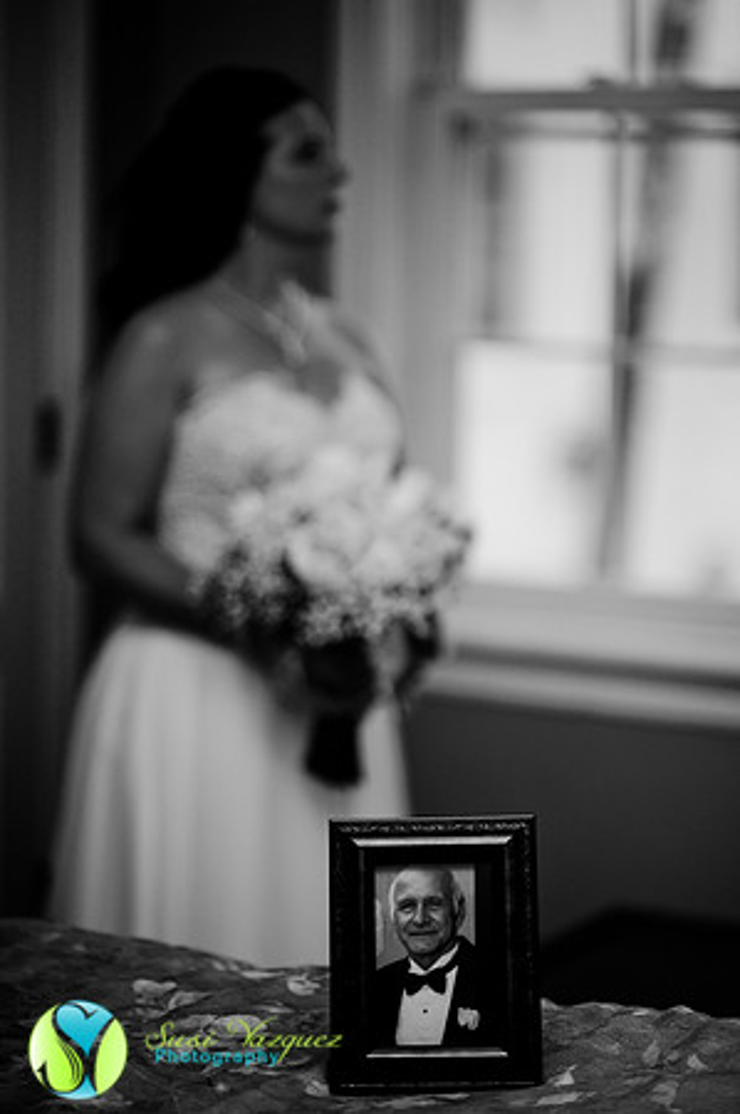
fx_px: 2627
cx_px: 370
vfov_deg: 23.9
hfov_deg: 16.0
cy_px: 557
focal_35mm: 85
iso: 400
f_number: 1.4
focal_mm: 85
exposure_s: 1/8000
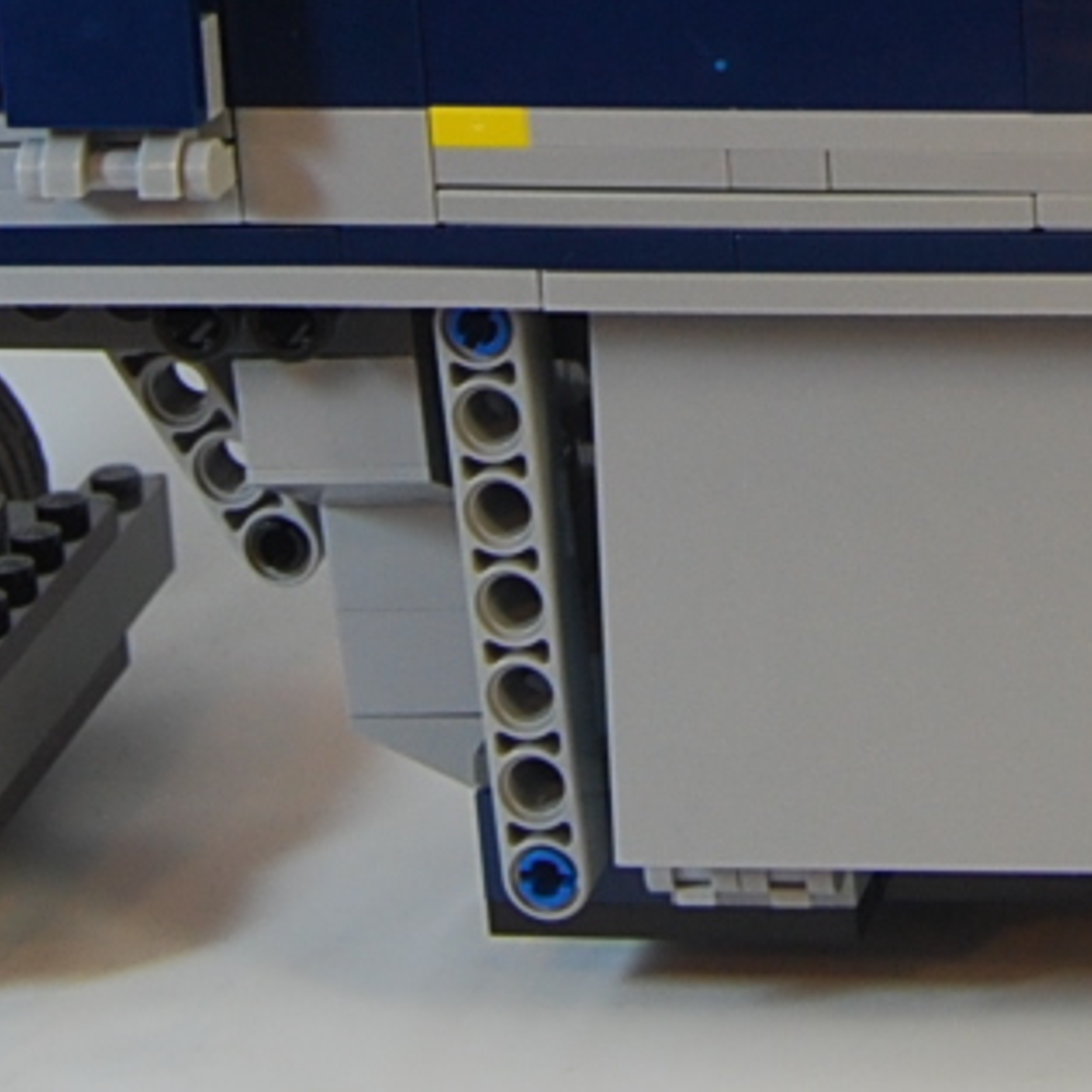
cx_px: 971
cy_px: -480
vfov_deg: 9.5
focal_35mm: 180
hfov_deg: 9.7
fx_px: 6410
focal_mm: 23
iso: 200
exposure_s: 1/60
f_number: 6.3
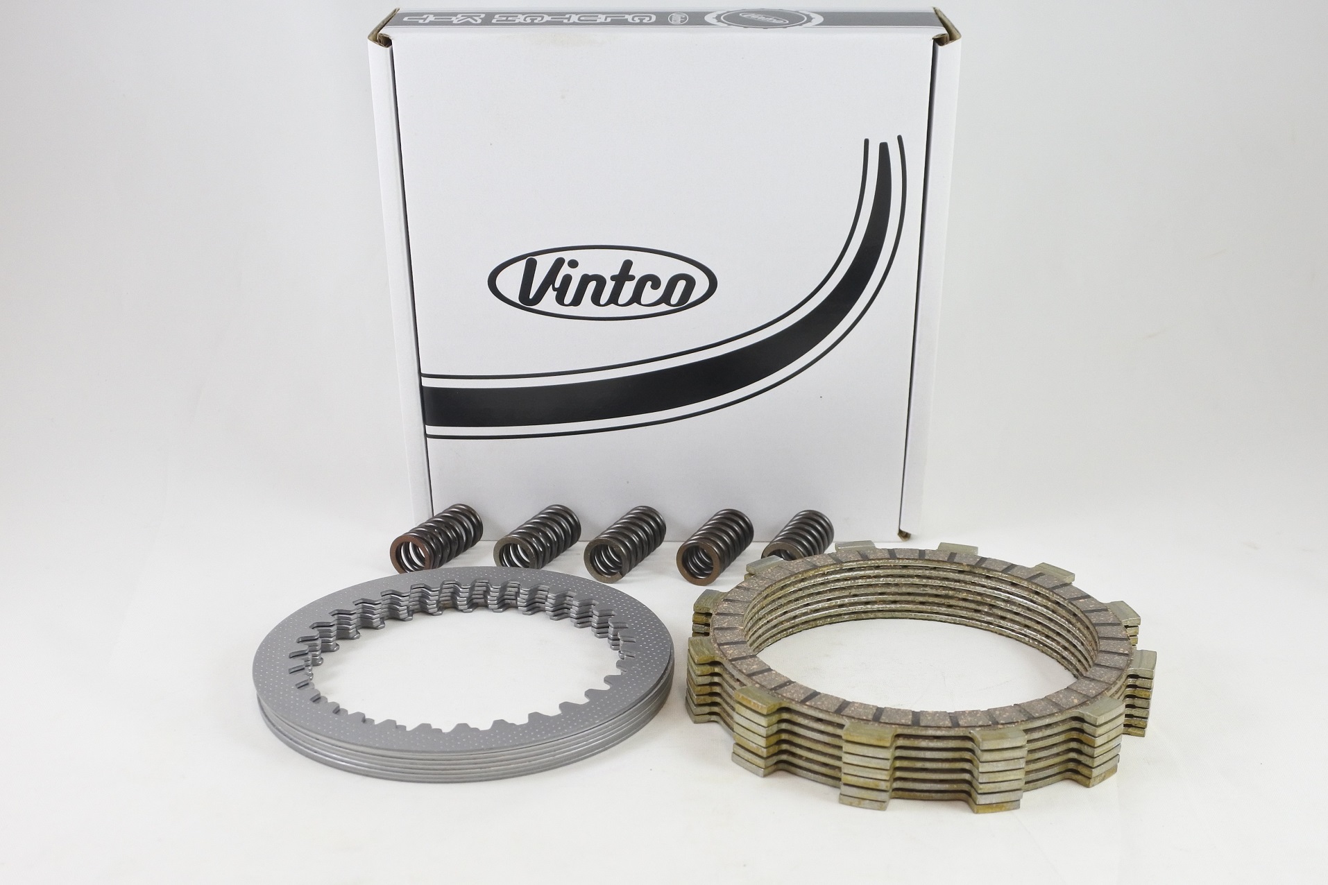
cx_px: 664
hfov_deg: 57.2
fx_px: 1217
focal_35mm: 33
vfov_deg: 40.0
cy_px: 442
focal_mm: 12.3
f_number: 3.8
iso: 500
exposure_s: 1/125
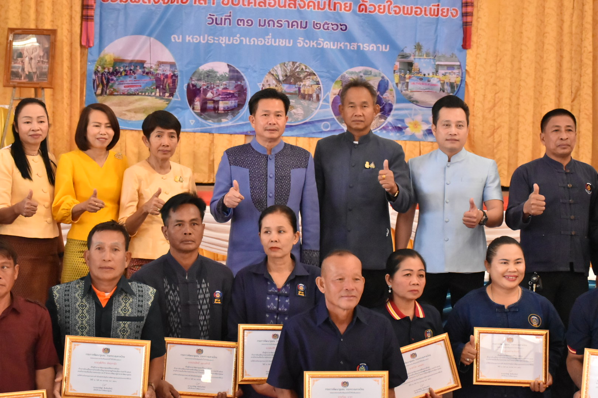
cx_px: 299
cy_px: 199
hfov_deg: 27.0
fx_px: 1246
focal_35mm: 75
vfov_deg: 18.2
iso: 4000
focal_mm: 50
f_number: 7.1
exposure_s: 1/160
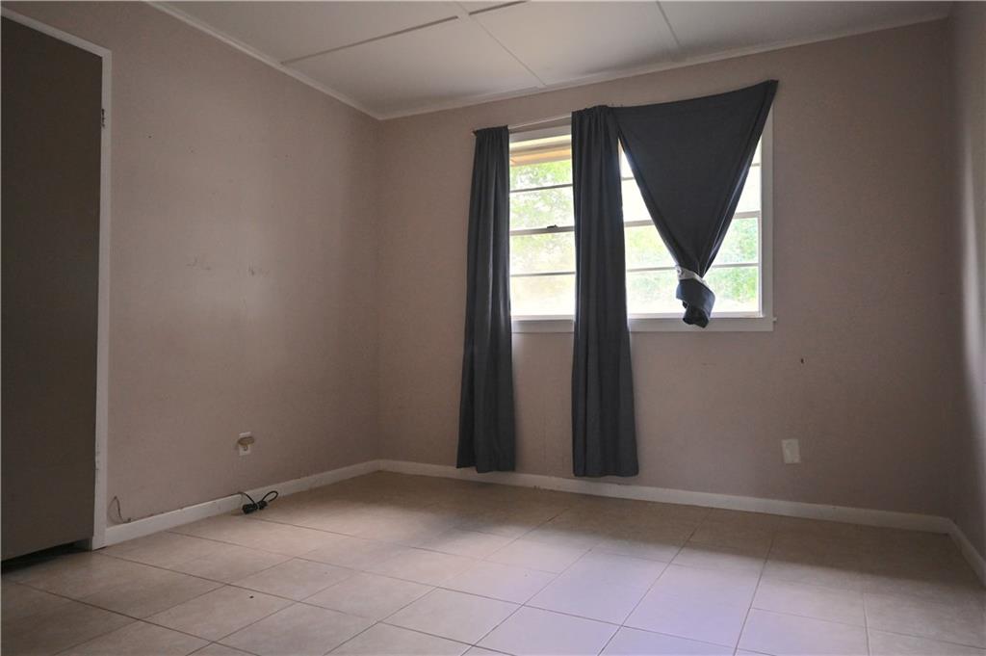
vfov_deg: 53.1
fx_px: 657
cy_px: 328
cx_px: 493
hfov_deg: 73.8
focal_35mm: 24
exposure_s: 1/60
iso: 2000
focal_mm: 24
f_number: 8
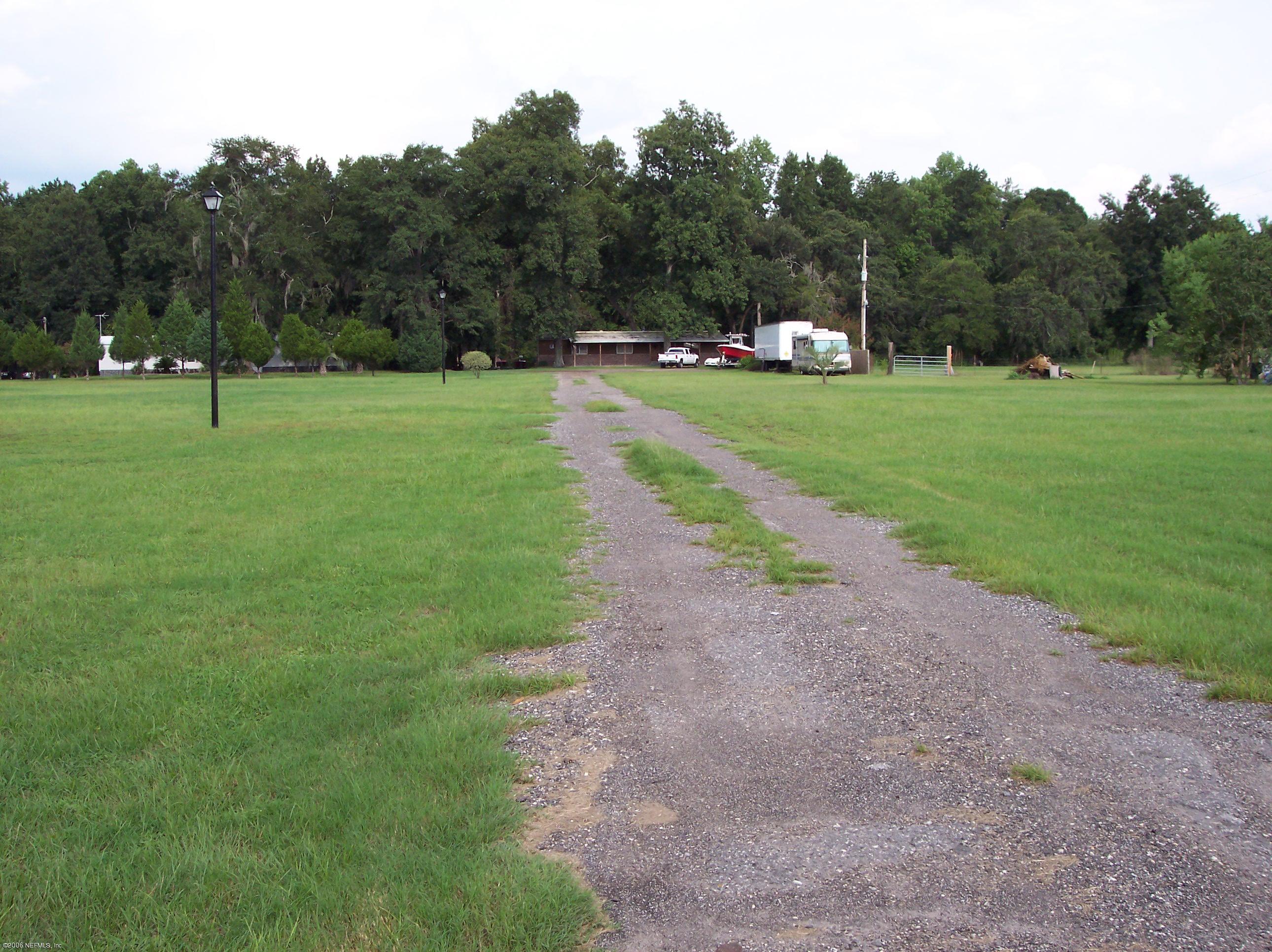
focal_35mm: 38
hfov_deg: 49.0
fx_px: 1396
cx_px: 636
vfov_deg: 37.7
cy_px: 476
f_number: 4.8
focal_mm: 8
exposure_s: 1/350
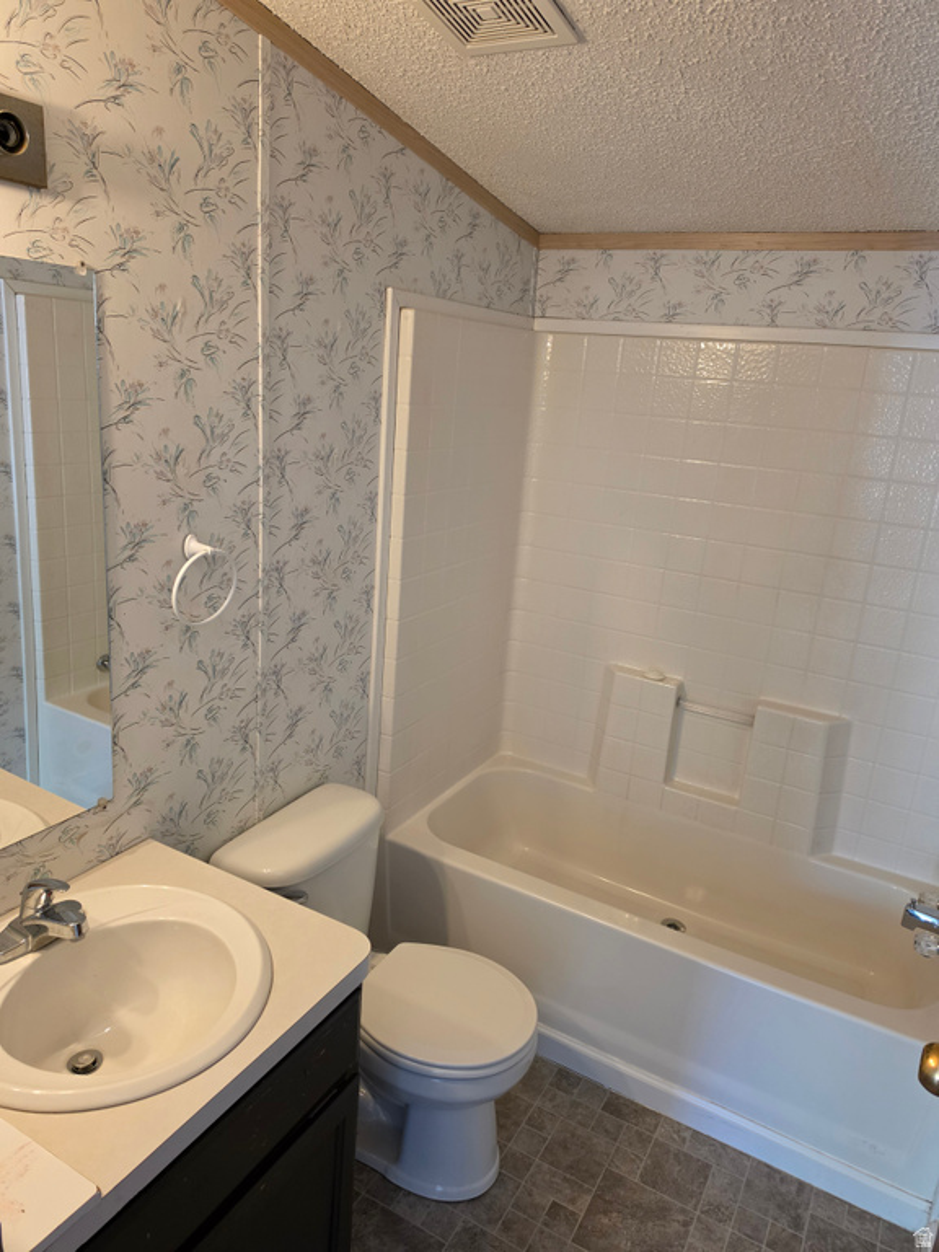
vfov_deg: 73.9
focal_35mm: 23
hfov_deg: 58.9
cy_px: 626
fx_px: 832
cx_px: 470
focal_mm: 6.5
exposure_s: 1/120
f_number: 1.4
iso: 250
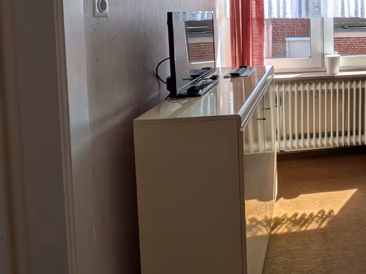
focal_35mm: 33
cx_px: 371
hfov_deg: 45.9
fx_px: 349
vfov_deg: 39.9
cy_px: 29
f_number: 2.2
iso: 45
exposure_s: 1/469
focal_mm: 1.83
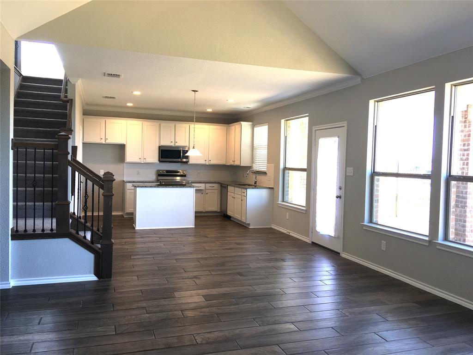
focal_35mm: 29
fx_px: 396
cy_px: 178
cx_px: 236
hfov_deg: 61.7
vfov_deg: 48.2
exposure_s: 1/40
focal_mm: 4.15
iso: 25
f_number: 2.2
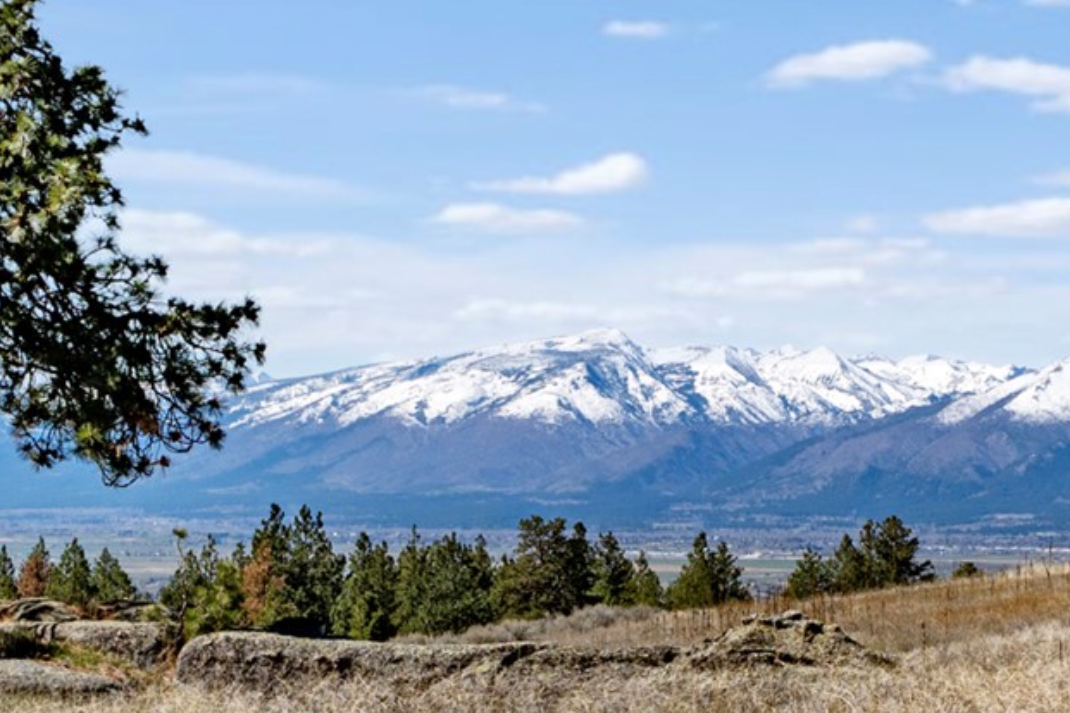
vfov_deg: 13.9
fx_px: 2913
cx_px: 887
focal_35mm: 98
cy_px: 480
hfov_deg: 20.5
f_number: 9
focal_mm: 28
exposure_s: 1/1000
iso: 250
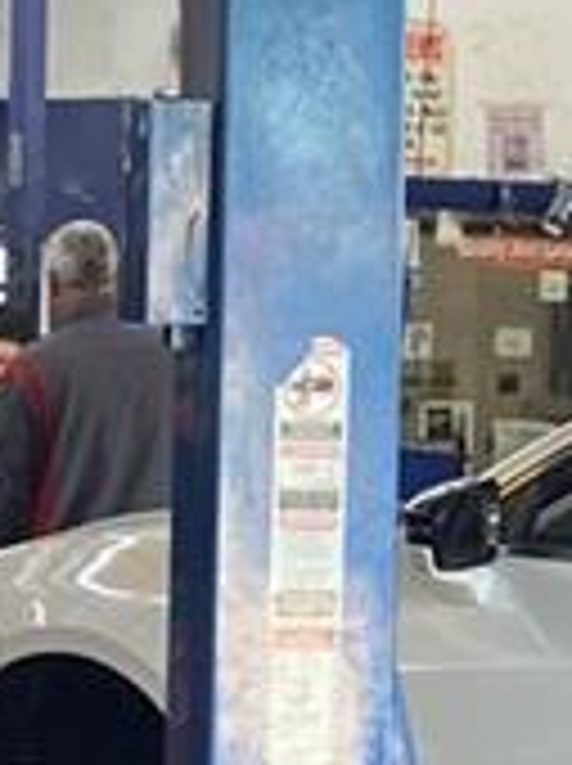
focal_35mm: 184
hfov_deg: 8.0
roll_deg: -1.5
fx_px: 4064
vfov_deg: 10.8
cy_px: 297
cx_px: 631
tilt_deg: +1.9
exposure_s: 1/60
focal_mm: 4.25
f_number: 1.8
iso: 64
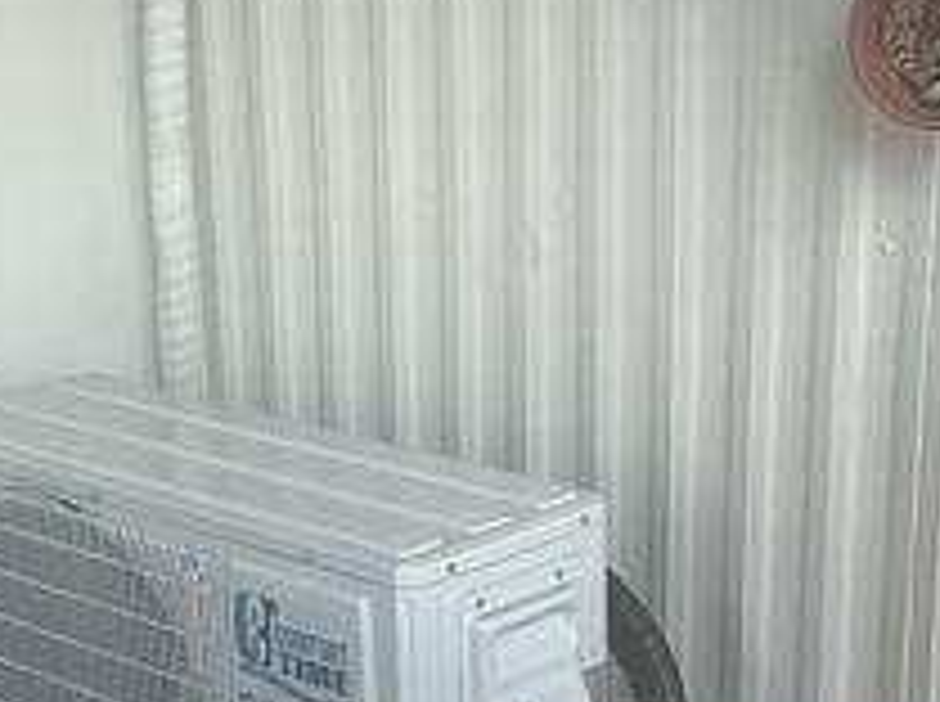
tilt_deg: -19.3
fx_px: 2413
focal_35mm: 89
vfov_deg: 16.2
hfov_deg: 22.0
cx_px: 544
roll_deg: +0.8
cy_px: 688
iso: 32
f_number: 1.8
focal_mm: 3
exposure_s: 1/120
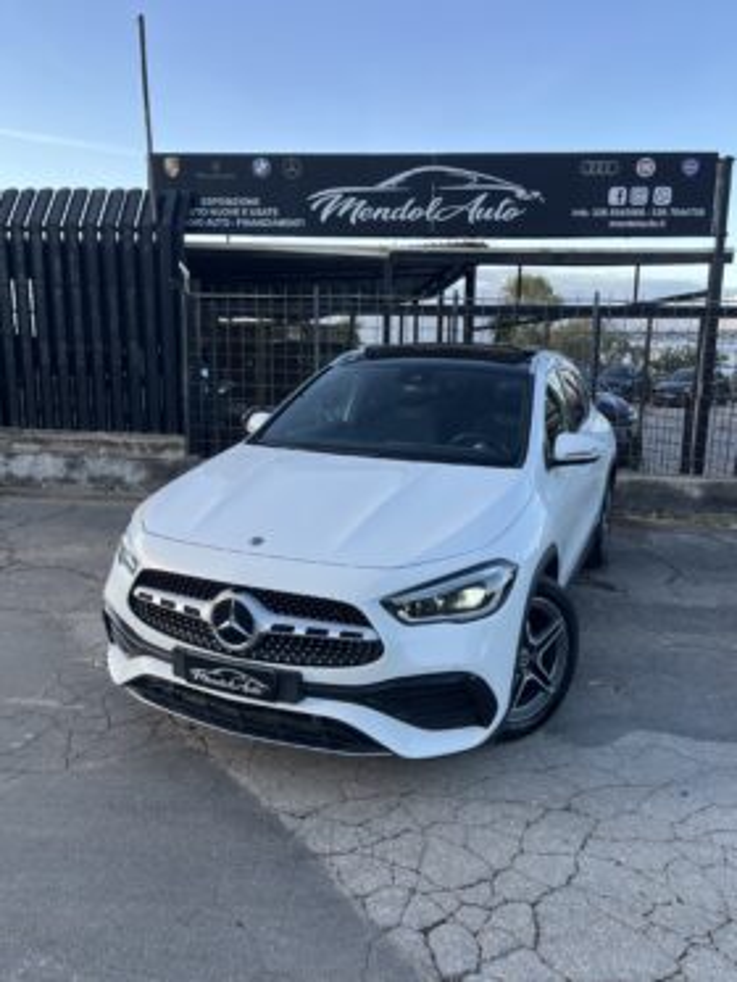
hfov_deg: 53.1
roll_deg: -0.2
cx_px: 368
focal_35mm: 26
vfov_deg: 67.3
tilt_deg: -10.5
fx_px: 738
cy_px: 491
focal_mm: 5.1
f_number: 1.6
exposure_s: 1/577
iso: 50
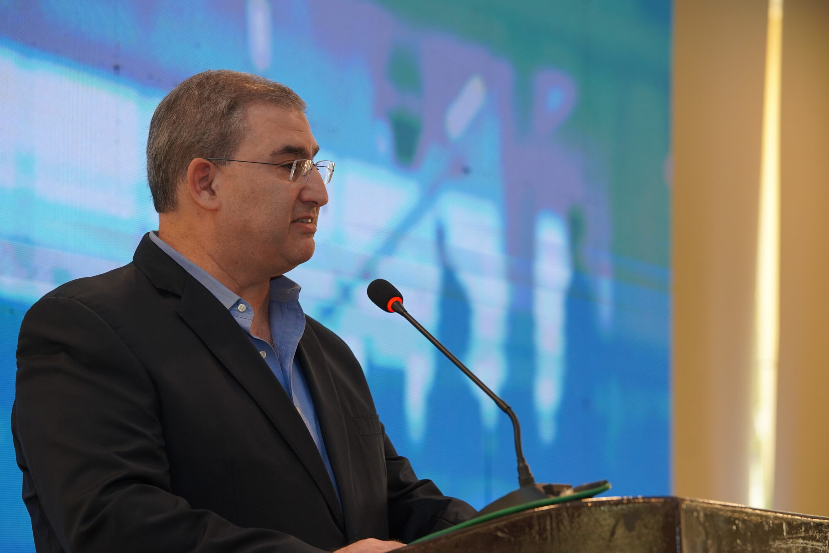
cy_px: 318
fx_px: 2902
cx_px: 418
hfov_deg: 16.3
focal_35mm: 126
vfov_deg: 10.9
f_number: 4
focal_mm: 105
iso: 1250
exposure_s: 1/160
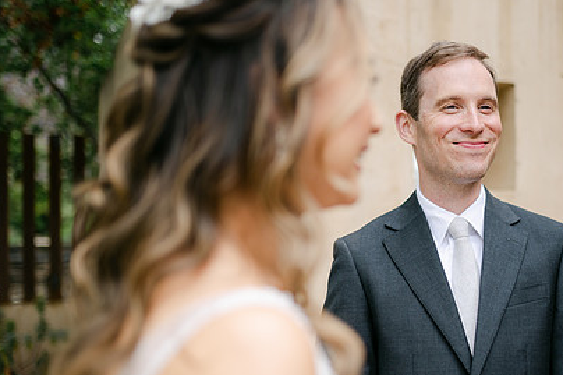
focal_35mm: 52
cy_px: 208
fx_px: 813
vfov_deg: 26.0
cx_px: 405
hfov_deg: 37.5
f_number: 1.4
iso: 100
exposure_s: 1/3200
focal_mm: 35
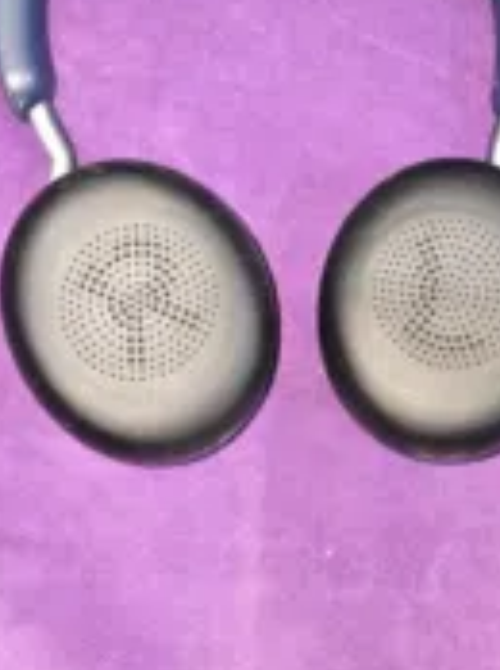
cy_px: 127
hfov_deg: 27.4
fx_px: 1023
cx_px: 288
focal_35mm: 53
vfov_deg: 35.0
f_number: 1.7
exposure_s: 1/12
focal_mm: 6.3
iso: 250
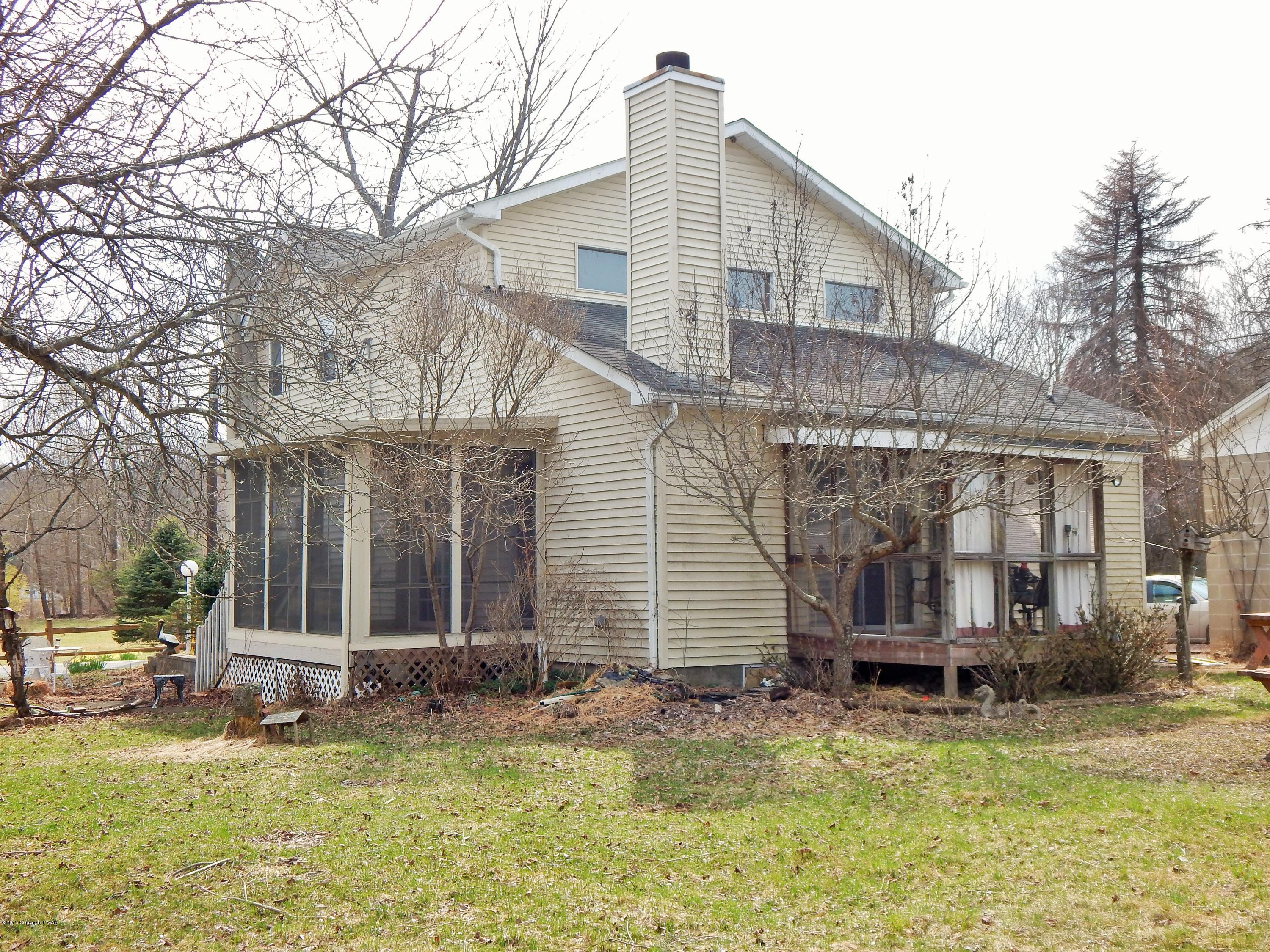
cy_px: 476
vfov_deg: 33.6
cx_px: 635
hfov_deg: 43.9
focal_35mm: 43
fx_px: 1578
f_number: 3.6
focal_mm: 7.7
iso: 125
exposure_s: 1/500
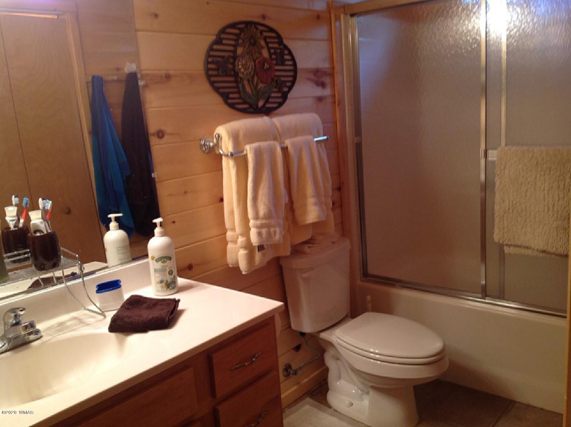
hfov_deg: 52.7
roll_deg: +4.5
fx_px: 576
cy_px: 214
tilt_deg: -10.2
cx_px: 286
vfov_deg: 40.6
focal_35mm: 35
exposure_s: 1/17
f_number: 2.4
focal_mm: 4.28
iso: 50
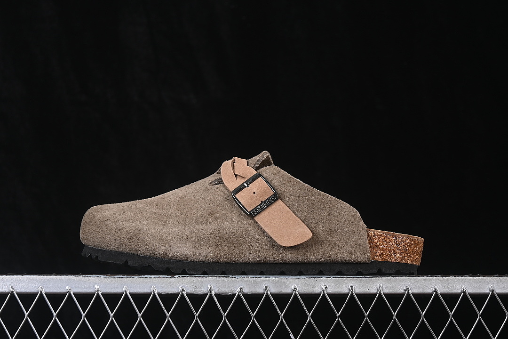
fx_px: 1058
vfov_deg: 18.2
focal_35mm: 75
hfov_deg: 27.0
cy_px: 170
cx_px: 254
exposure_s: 1/80
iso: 160
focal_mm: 50
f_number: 7.1
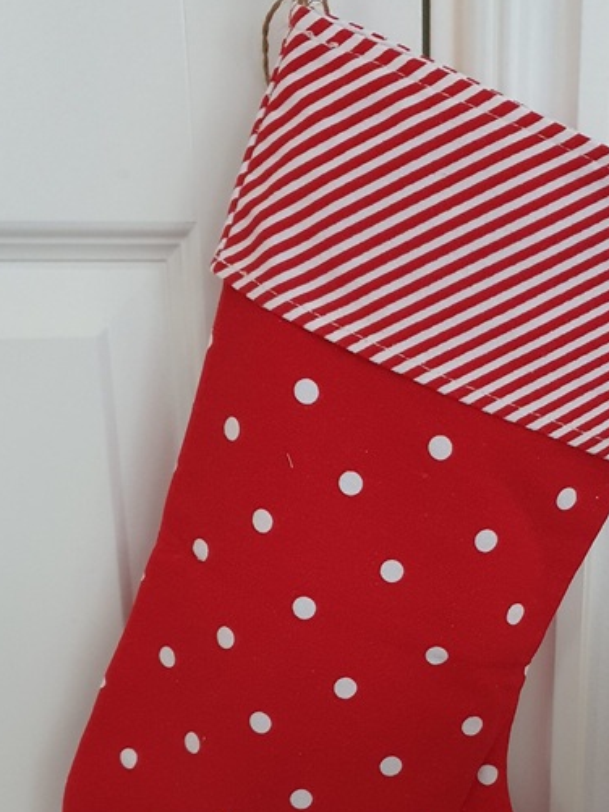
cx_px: 441
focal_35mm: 44
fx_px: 1033
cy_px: 590
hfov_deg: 32.4
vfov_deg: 41.9
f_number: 1.5
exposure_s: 1/33
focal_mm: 4.32
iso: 640
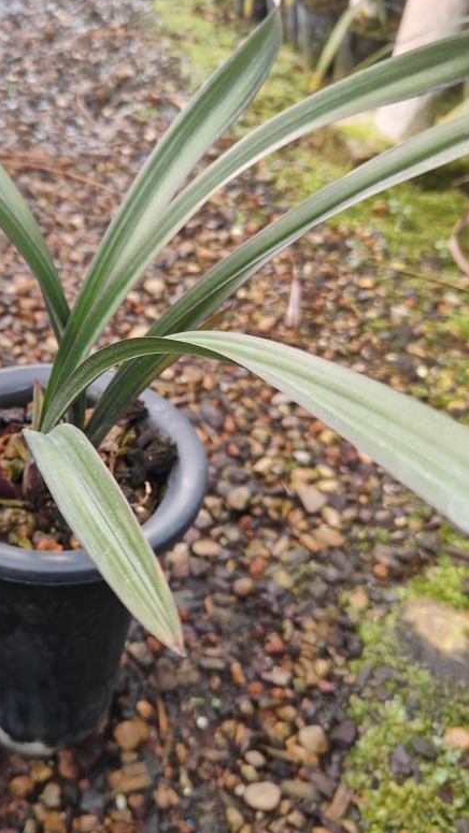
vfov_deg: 55.2
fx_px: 796
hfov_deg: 31.5
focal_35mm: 36
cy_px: 390
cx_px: 58
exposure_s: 1/50
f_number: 1.8
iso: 400
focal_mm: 5.59
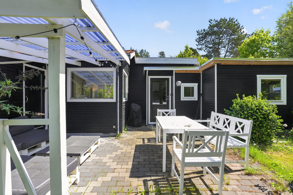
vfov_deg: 64.5
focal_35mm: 19
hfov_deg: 86.9
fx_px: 155
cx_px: 146
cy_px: 98
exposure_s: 1/320
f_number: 8
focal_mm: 19
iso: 400
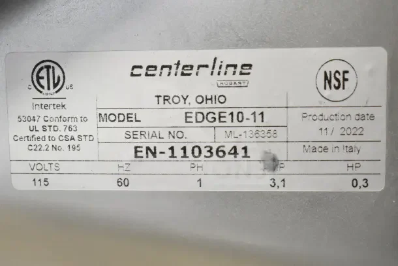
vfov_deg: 22.6
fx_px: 663
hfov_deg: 33.4
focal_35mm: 60
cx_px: 199
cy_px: 133
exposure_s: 1/60
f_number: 5
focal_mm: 40
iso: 6400
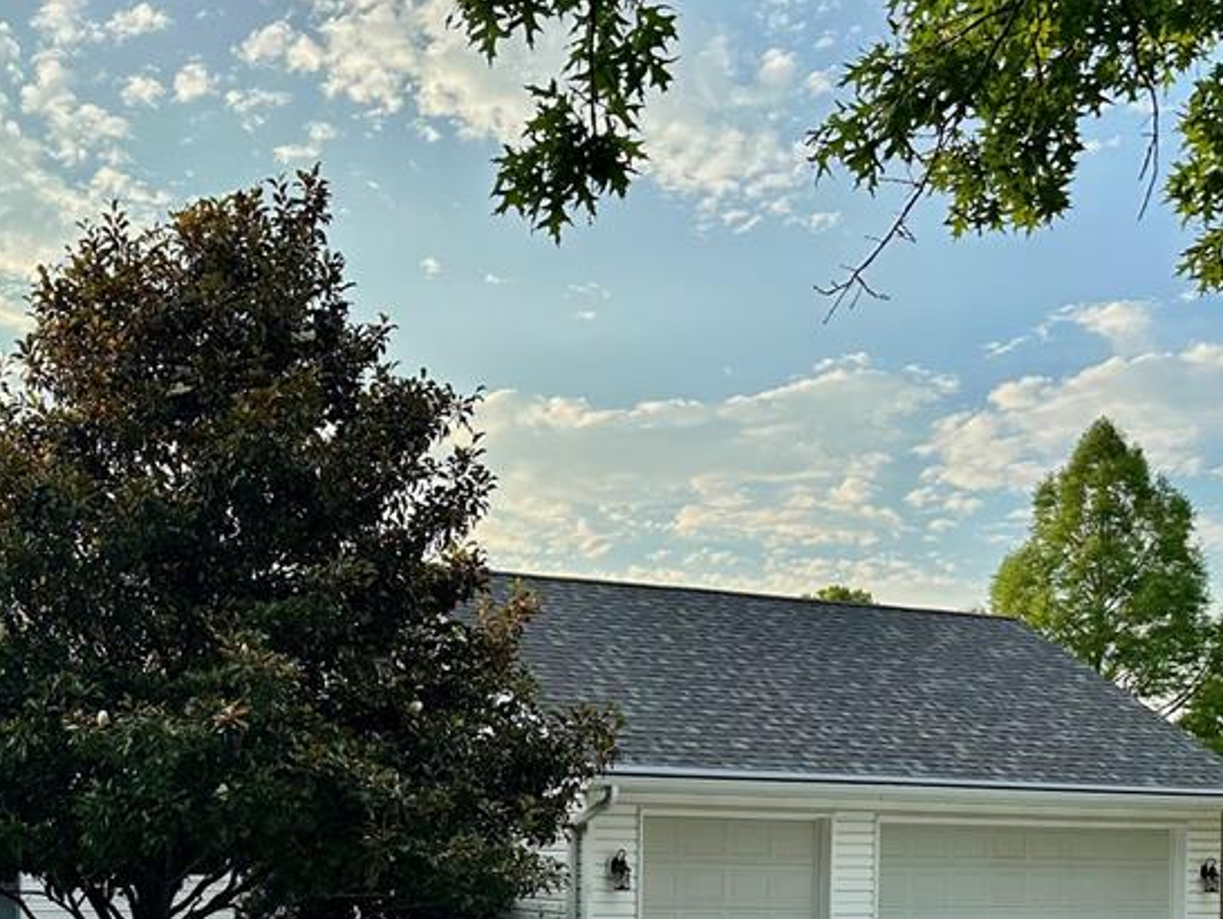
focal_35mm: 45
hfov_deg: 40.6
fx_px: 1591
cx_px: 273
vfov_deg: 30.8
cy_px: 823
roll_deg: -0.4
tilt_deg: -0.8
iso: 80
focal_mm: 6.86
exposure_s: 1/2203
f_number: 1.78
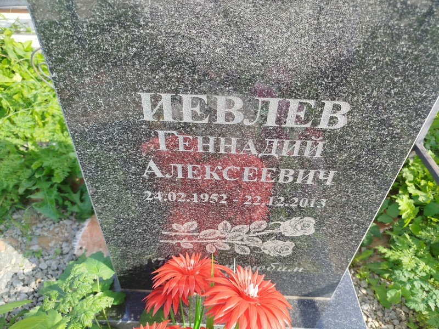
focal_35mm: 24
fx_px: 304
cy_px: 164
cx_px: 220
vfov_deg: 56.8
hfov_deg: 71.6
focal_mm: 5.31
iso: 50
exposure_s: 1/341
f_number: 1.7
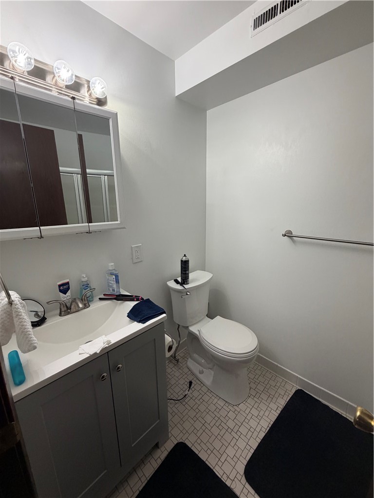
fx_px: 202
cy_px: 249
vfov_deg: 102.1
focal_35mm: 14
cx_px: 187
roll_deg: +1.0
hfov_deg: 85.7
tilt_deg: -13.0
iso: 250
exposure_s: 1/120
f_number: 2.2
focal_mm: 2.22
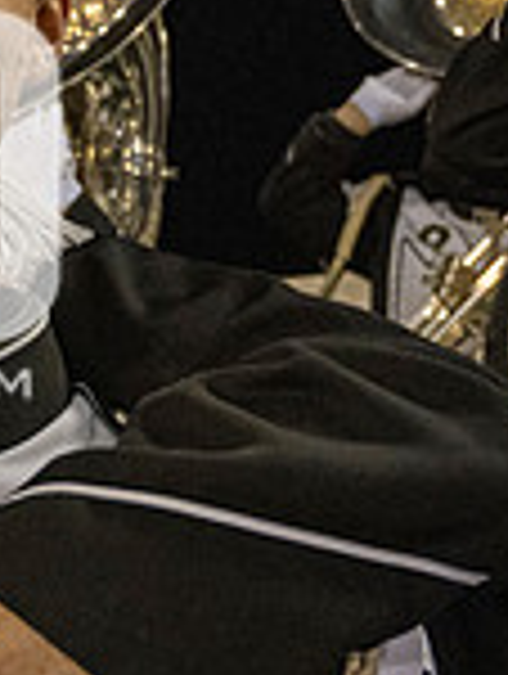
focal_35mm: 89
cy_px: 223
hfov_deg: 15.3
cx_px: -279
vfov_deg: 21.9
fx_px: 1737
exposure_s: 1/500
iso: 3200
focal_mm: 24
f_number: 4
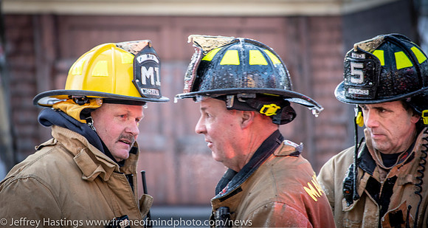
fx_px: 3174
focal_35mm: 283
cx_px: 198
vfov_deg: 4.1
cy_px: 88
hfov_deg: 7.7
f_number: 5.3
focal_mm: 165
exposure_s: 1/60
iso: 320
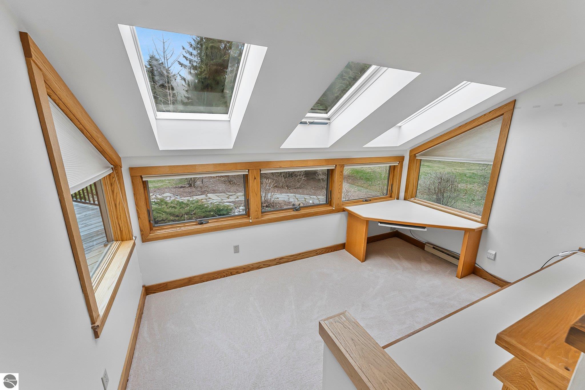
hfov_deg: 101.9
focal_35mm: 15
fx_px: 237
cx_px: 292
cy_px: 195
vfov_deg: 78.9
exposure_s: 1/250
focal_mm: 14.6
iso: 1000
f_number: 10
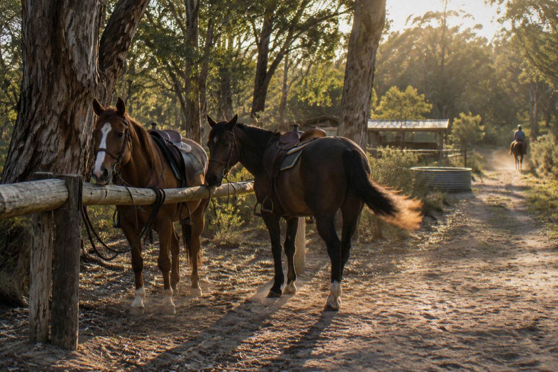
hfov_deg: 48.5
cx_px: 279
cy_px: 186
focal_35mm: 40
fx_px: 620
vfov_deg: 33.4
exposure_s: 1/500
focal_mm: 40
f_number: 5
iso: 200
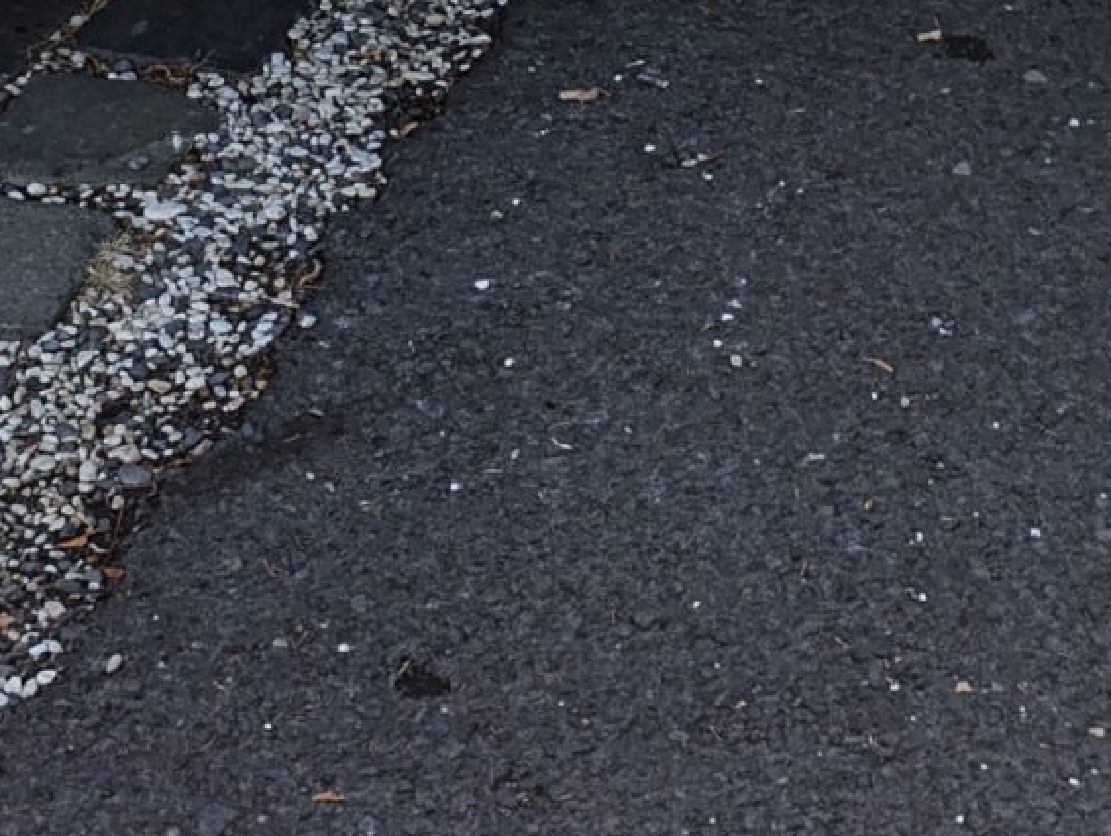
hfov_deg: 18.9
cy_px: -948
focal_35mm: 104
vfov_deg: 12.3
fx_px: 3342
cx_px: 506
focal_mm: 6.14
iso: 100
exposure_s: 1/100
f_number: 1.6
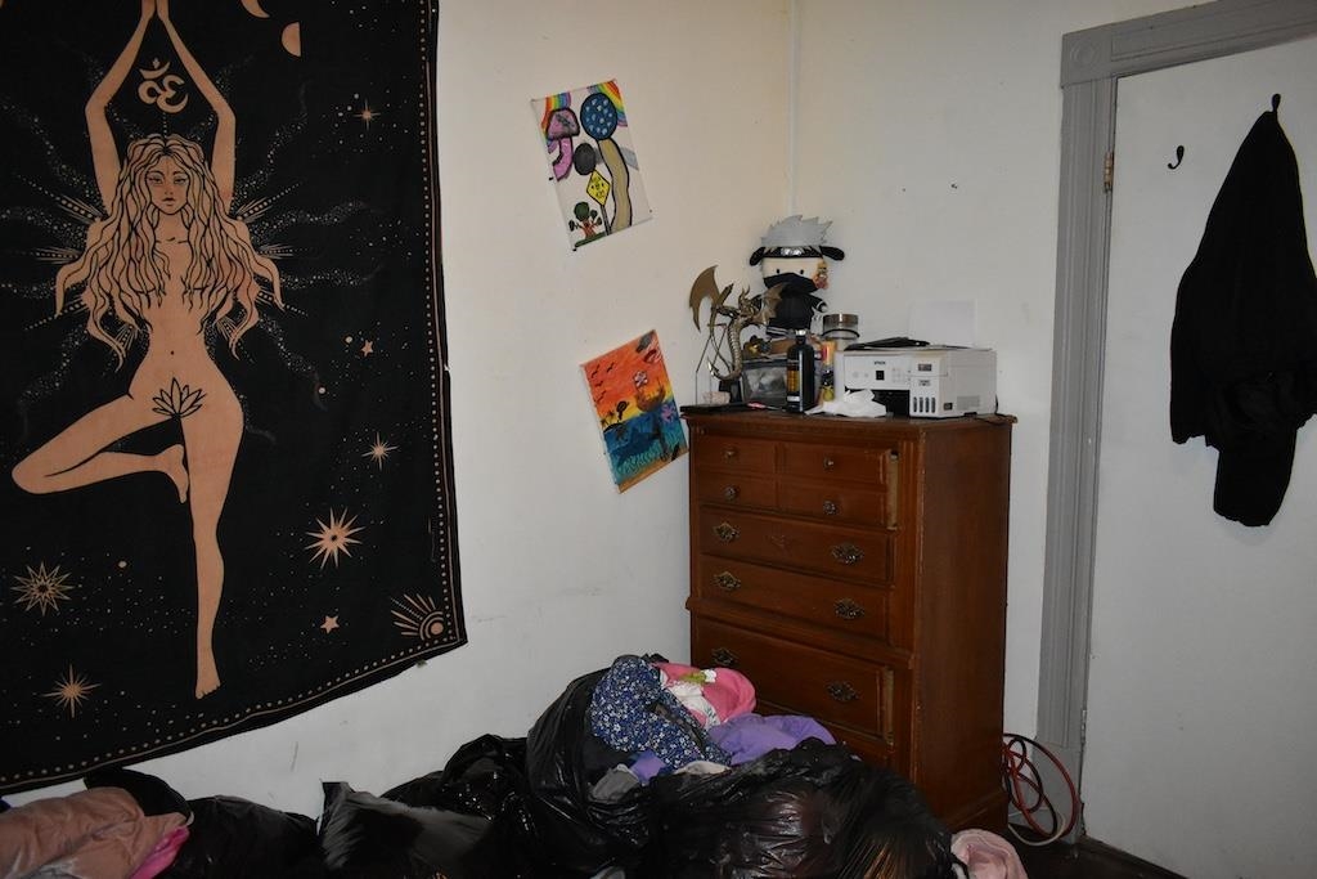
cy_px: 440
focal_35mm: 27
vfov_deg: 47.9
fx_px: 988
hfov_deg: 67.4
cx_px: 658
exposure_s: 1/160
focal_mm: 18
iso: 3600
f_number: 3.5
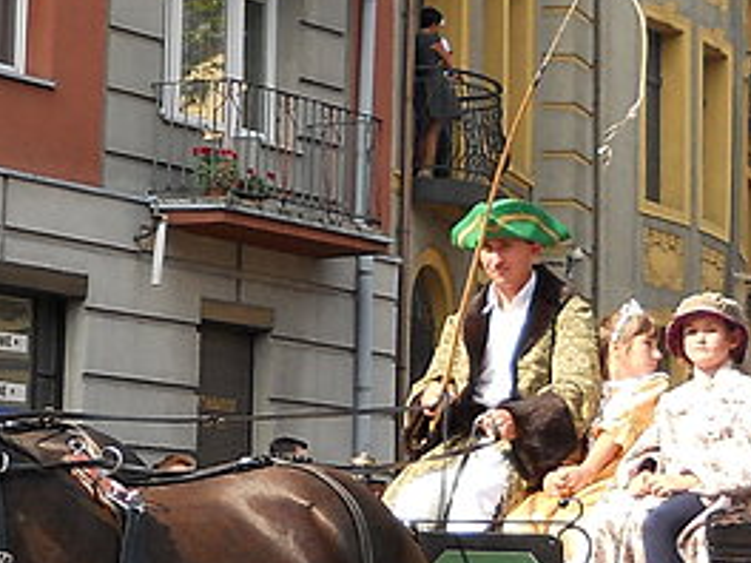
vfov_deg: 10.6
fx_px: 3037
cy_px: 237
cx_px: -111
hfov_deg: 13.8
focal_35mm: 140
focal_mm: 6.72
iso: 80
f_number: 3.1
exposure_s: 1/320
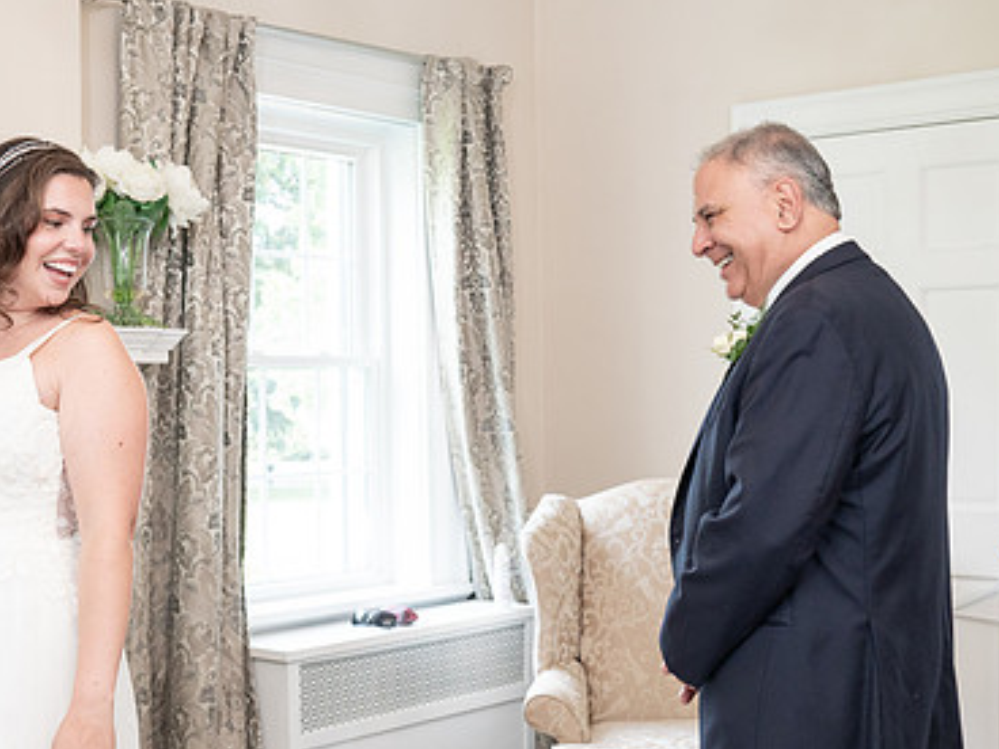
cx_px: 335
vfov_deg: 25.2
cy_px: 444
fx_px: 1674
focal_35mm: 58
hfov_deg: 33.0
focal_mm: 35
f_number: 5.6
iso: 2000
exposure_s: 1/200
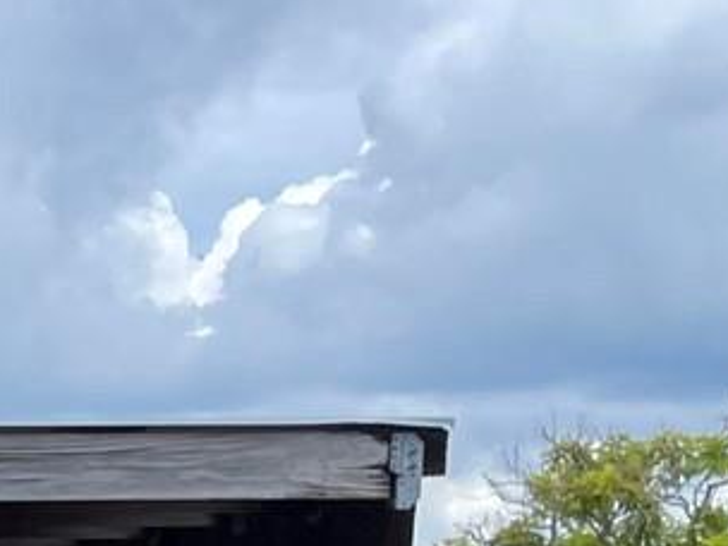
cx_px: -1080
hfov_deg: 11.6
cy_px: 920
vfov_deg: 10.3
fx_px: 2881
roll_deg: +1.1
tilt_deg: -5.9
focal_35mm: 137
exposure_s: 1/2132
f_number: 1.6
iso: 32
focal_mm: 4.2
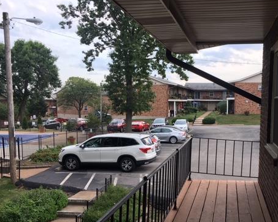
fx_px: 329
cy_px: 139
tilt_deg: -6.9
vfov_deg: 37.1
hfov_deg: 45.1
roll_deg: +0.2
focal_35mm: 40
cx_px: 186
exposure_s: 1/238
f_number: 2.2
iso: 25
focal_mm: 4.15
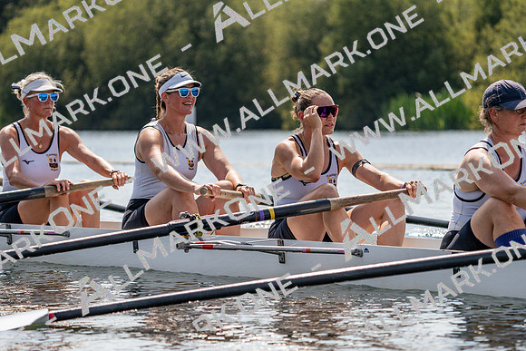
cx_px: 263
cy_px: 176
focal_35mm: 200
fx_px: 2923
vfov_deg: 6.9
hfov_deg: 10.3
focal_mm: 200
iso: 200
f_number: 5.6
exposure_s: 1/1600
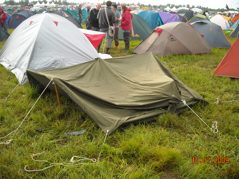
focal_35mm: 35
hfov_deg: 52.6
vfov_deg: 40.7
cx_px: 120
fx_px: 242
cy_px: 90
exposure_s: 1/192
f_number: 2.8
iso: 64
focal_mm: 5.7
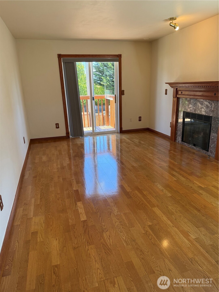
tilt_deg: -17.5
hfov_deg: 56.8
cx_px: 110
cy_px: 146
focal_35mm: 24
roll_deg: +1.7
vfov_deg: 71.6
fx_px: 202
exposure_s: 1/231
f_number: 1.78
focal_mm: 6.76
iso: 160
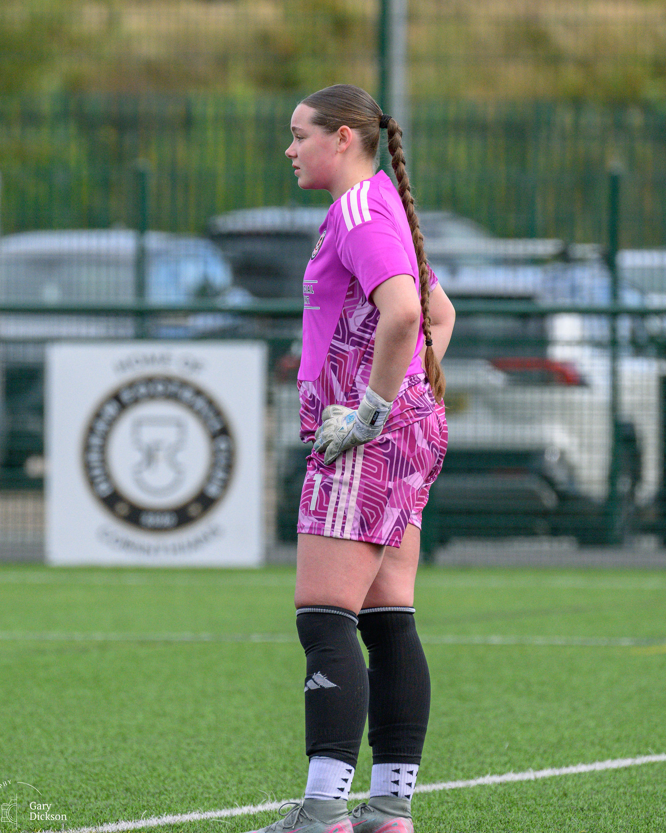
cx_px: 308
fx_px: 14565
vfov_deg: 3.3
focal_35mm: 591
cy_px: 341
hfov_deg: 2.6
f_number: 5.3
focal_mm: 310
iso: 1250
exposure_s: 1/2000
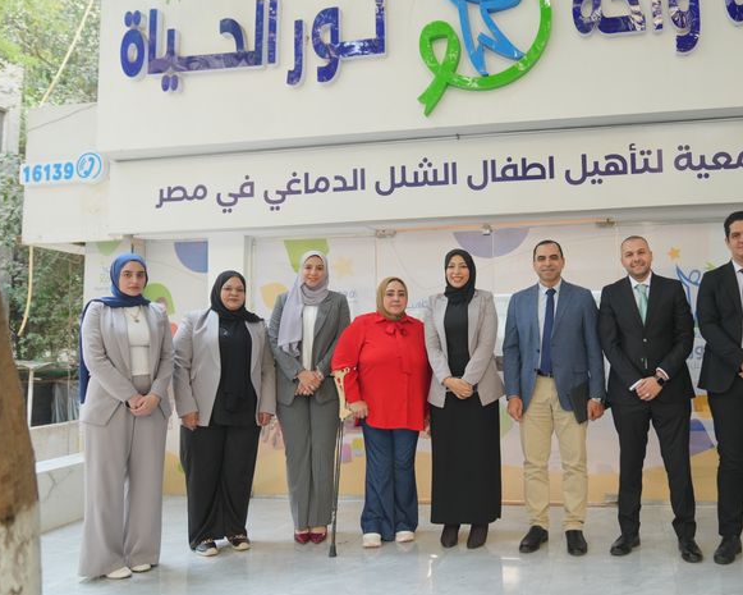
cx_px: 499
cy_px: 269
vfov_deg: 47.1
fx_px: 682
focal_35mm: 31
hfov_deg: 55.9
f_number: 2.8
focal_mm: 24
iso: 640
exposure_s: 1/100
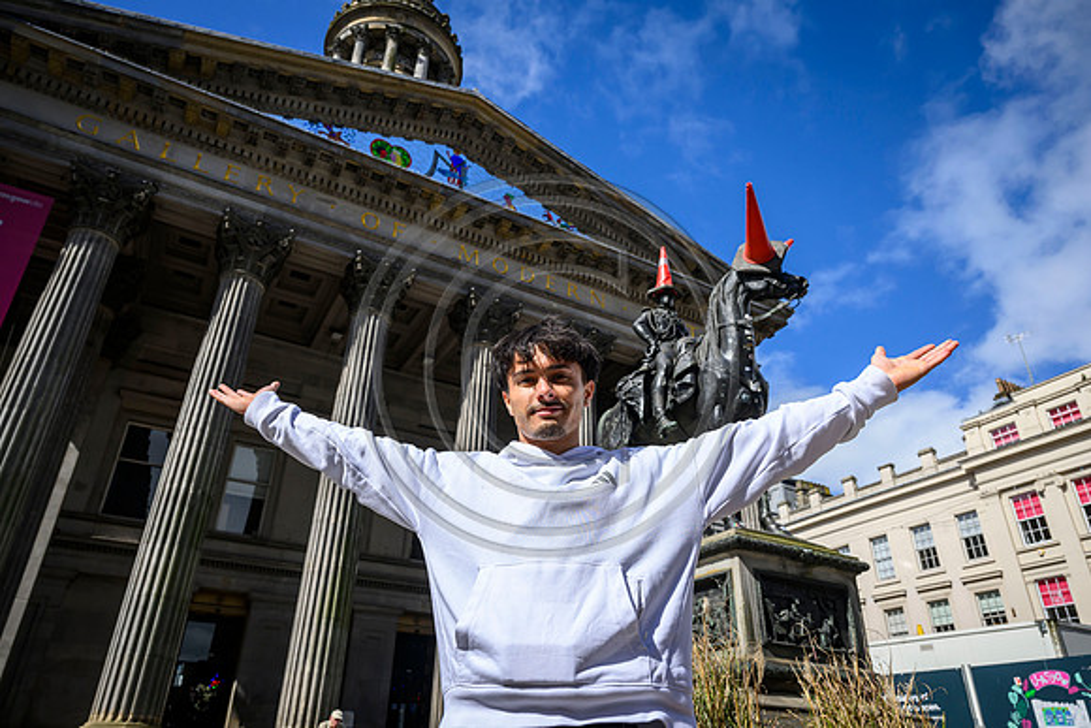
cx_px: 546
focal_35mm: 24
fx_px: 727
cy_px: 364
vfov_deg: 53.2
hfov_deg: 73.7
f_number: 6.3
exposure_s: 1/2500
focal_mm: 24
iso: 500
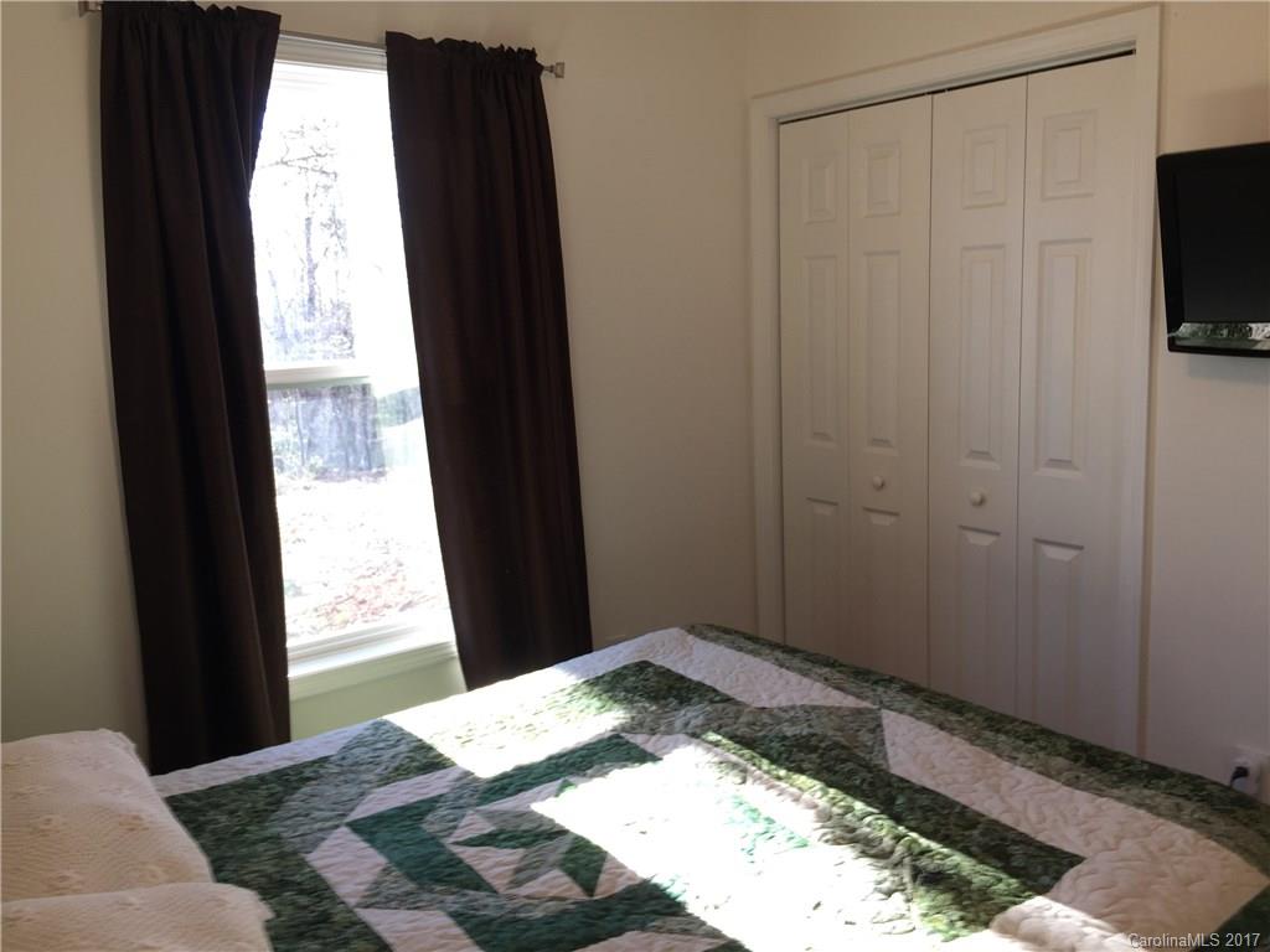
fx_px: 1064
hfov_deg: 61.7
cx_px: 635
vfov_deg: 48.2
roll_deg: +0.6
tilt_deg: -9.0
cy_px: 476
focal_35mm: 29
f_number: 2.2
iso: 32
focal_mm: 4.15
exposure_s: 1/60
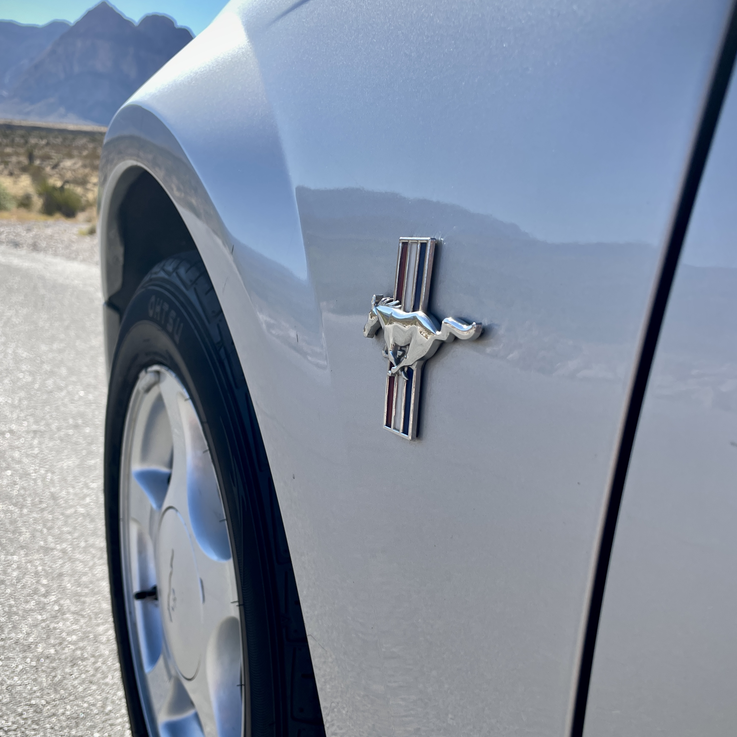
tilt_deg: -19.3
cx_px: 366
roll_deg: -5.1
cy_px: 438
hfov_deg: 52.5
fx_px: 747
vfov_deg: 52.2
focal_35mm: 31
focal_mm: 4.2
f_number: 1.6
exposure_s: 1/2257
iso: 32
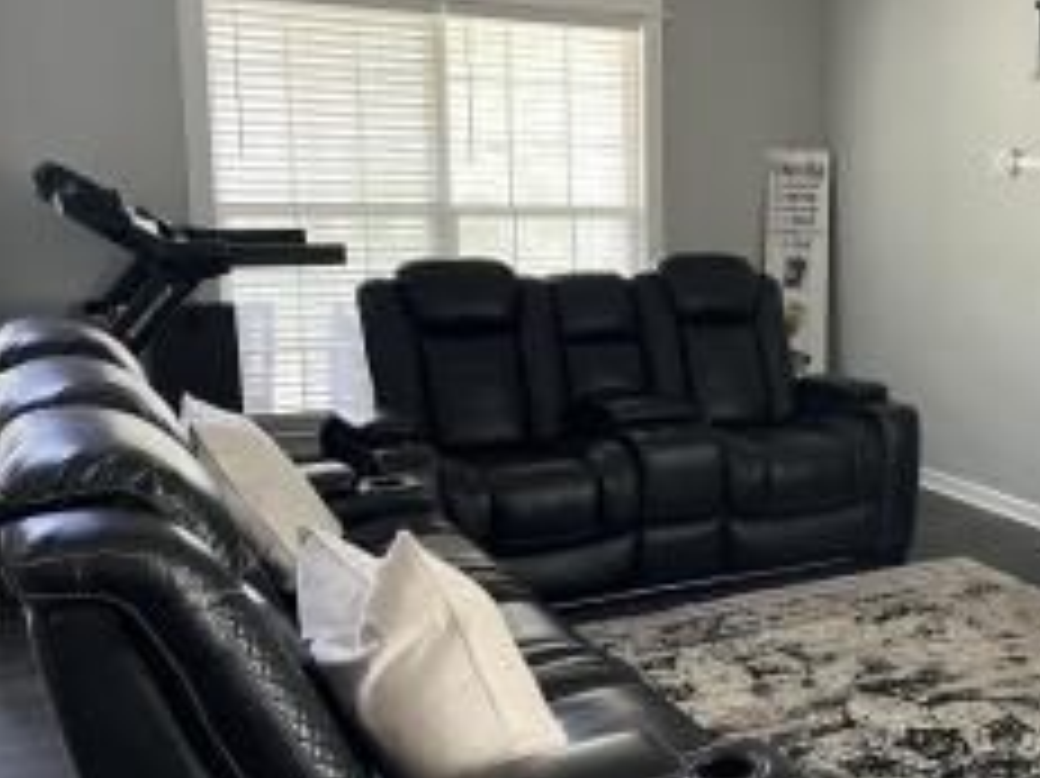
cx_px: 891
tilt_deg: -9.5
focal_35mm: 45
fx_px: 1351
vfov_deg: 32.2
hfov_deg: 39.7
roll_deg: -1.1
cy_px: 378
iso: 250
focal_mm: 5.1
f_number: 1.6
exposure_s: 1/60
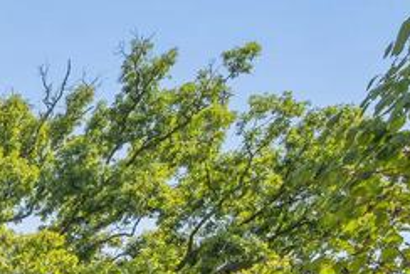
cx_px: -444
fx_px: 957
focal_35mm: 84
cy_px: 544
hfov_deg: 16.9
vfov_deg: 13.9
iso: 200
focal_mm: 20
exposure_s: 1/160
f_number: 9
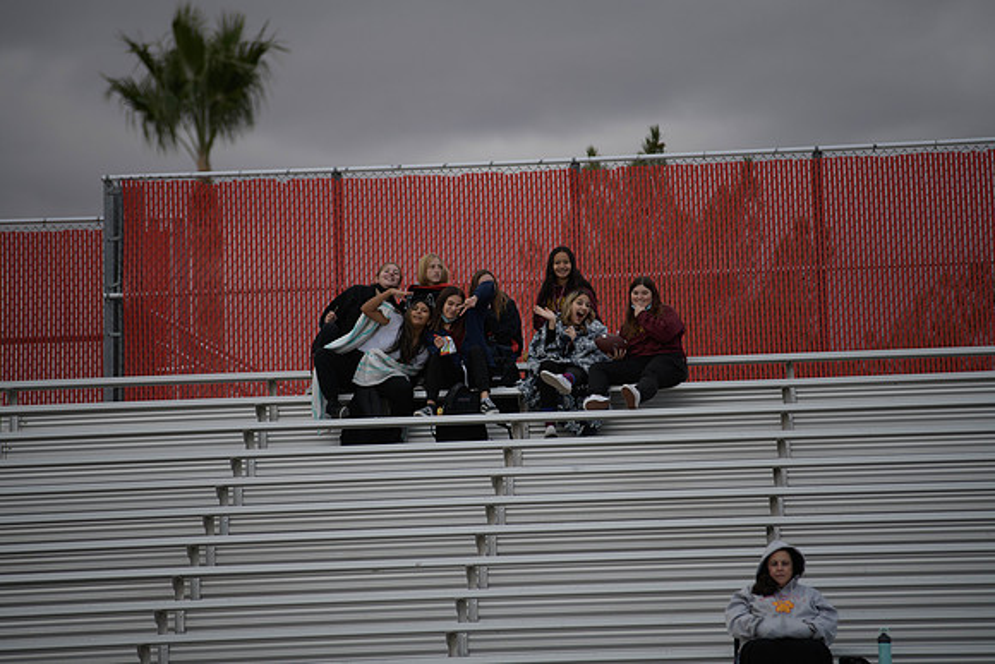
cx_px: 498
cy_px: 332
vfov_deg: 6.9
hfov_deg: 10.3
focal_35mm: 200
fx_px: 5529
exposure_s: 1/200
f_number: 2.8
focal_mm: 200
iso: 360
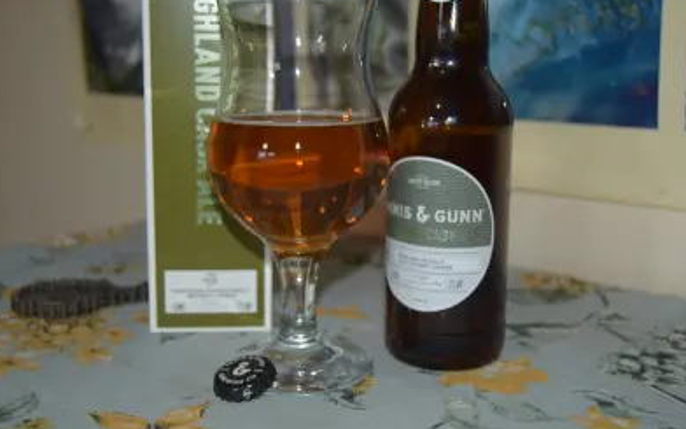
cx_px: 338
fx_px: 935
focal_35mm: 50
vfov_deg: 25.8
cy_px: 202
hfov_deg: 40.3
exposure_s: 1/60
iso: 250
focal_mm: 32
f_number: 4.5
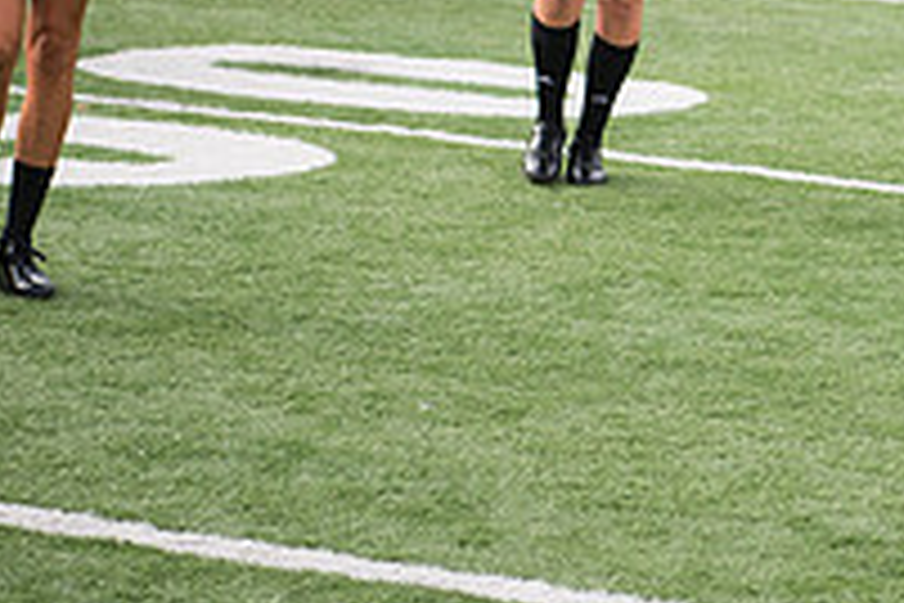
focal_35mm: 202
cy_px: -214
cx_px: 778
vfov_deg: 6.7
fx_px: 5072
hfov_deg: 10.1
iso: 400
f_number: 2.8
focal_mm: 70
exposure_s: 1/2000
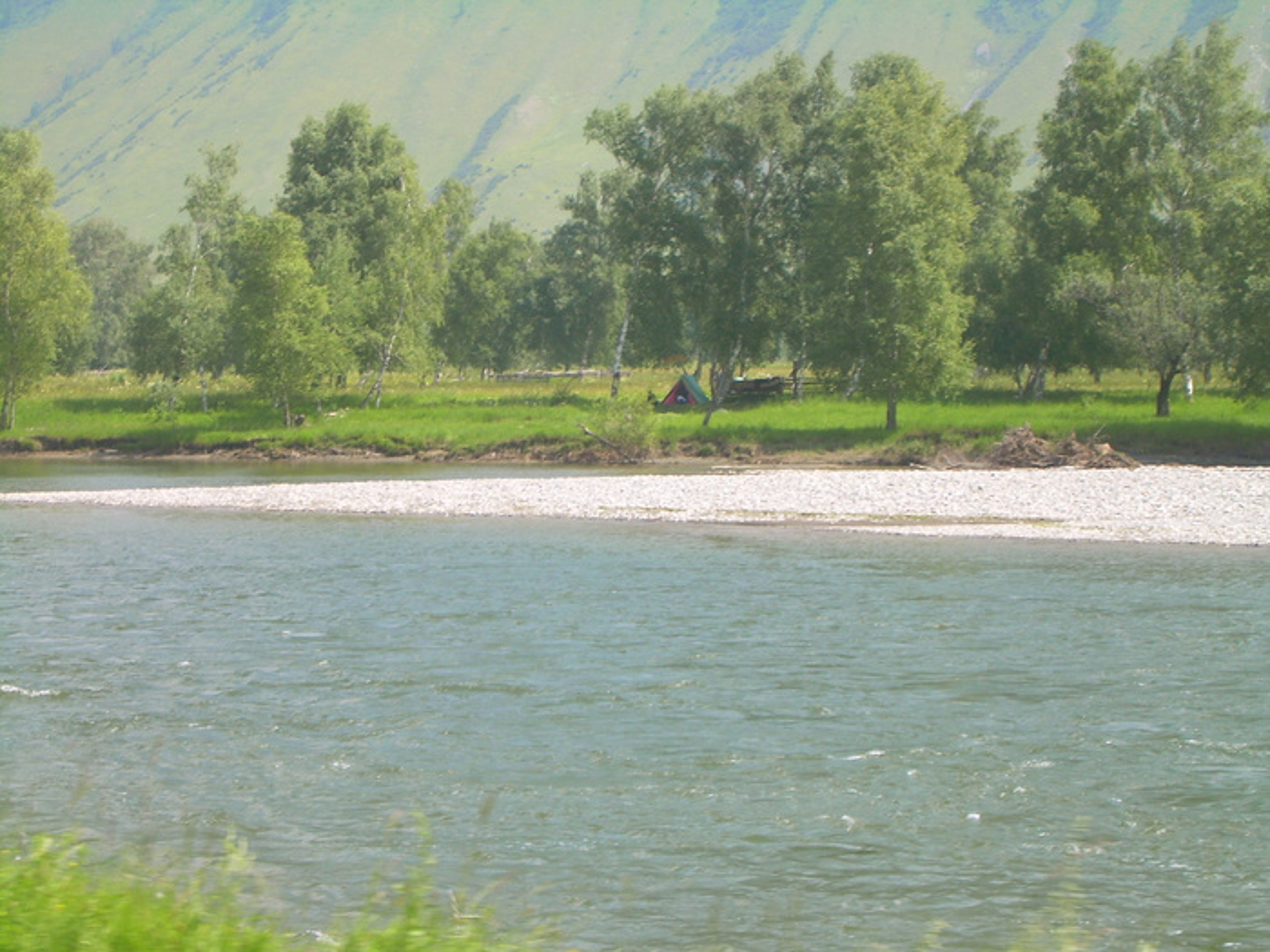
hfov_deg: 17.9
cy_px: 476
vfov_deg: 13.5
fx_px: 4036
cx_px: 635
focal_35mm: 110
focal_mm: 18.9
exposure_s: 1/177
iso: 50
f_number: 4.9
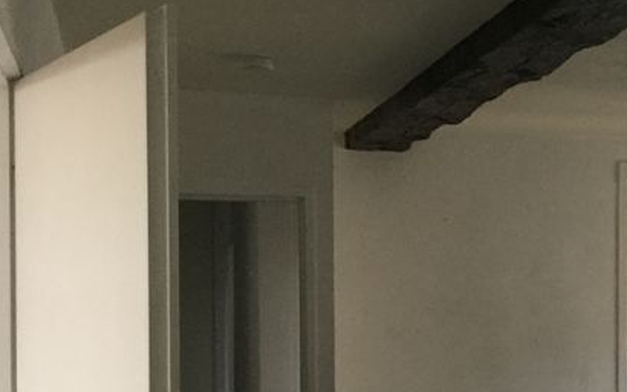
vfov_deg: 17.1
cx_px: 644
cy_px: 348
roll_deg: -0.8
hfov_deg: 25.9
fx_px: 1281
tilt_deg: +0.0
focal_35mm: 75
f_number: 2.2
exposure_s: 1/33
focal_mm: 4.15
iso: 200
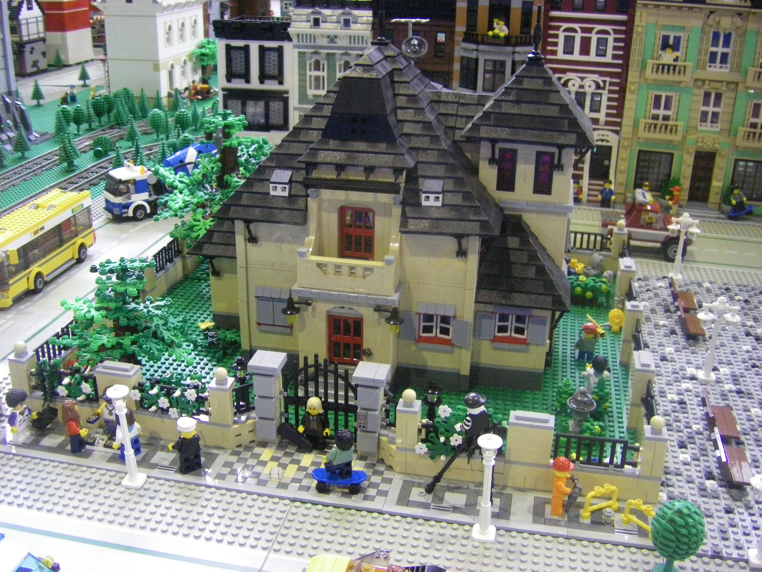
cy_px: 286
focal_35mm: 38
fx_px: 836
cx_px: 381
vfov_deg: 37.7
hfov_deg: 49.0
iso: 640
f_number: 3.5
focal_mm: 6.3
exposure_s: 1/50
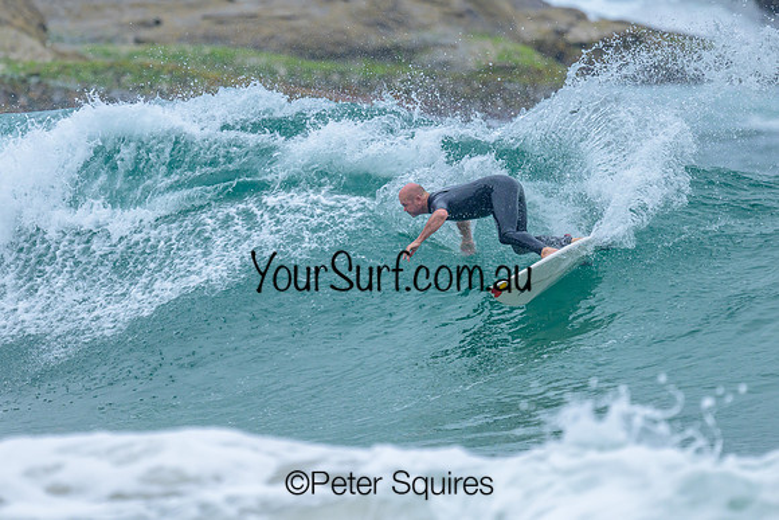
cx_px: 344
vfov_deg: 1.3
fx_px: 23799
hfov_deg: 1.9
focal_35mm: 1100
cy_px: 210
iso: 640
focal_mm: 800
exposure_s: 1/3200
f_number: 6.3
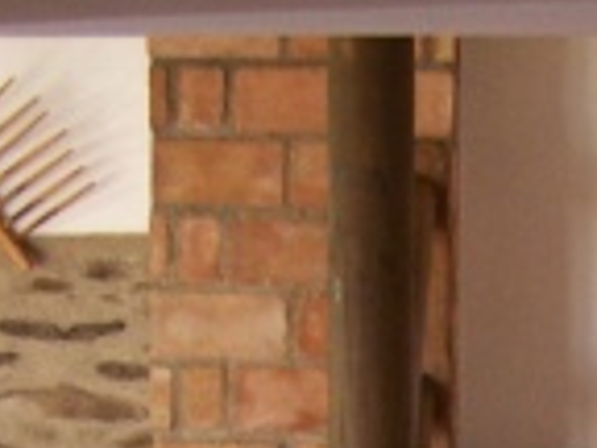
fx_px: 2966
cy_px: 950
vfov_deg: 8.1
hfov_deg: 11.3
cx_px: 696
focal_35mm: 172
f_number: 2.8
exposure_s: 1/8
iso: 140
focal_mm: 6.3
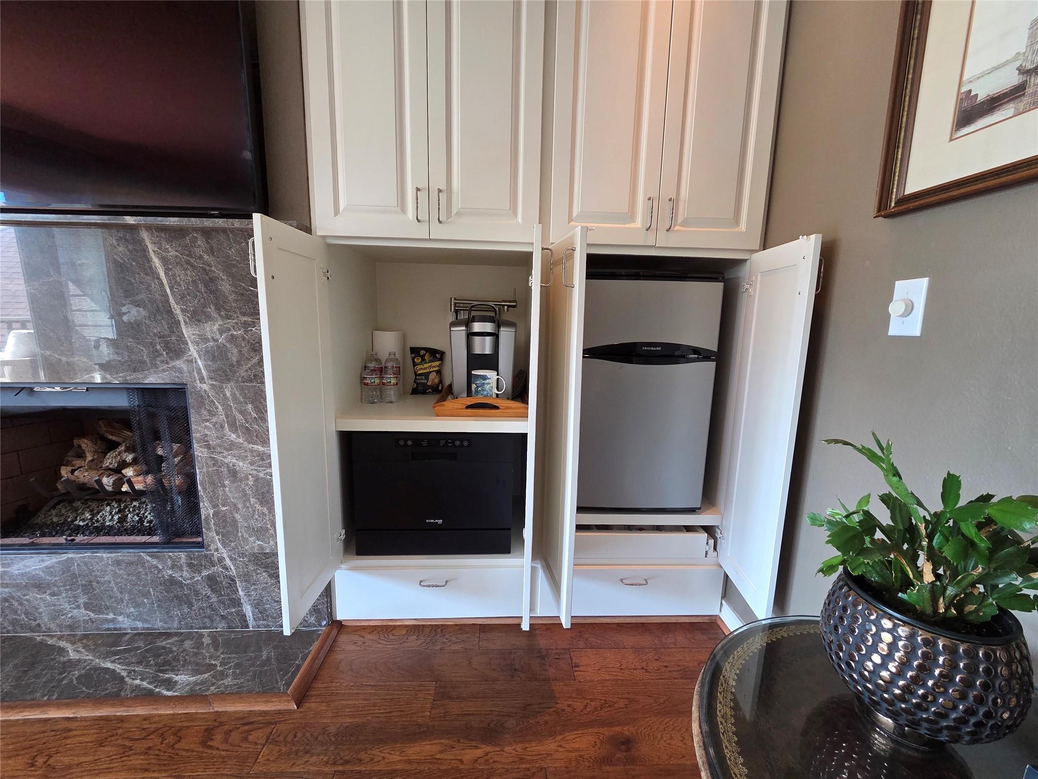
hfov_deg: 106.2
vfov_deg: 89.9
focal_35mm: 13
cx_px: 519
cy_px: 390
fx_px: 390
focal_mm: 2.2
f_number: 2.2
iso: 320
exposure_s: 1/60
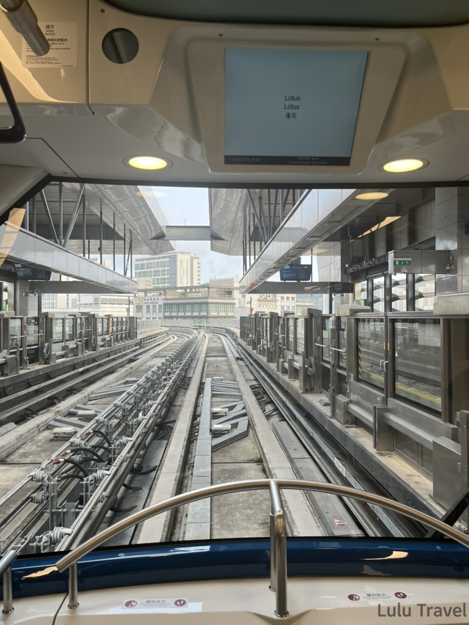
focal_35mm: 26
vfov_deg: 67.3
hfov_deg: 53.1
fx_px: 470
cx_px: 234
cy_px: 312
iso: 40
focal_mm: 5.1
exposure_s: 1/289
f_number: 1.6
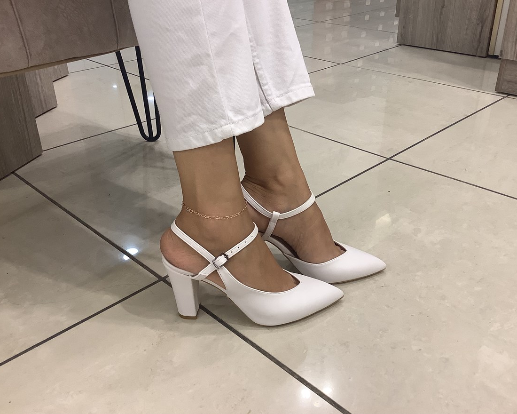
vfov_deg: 44.5
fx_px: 505
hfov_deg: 54.2
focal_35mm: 33
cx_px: 270
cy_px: 203
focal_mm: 3.3
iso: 80
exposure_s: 1/100
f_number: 2.4
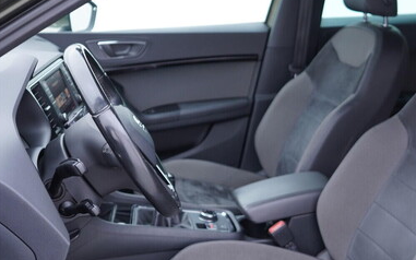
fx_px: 601
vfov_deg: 24.4
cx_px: 253
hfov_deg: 38.0
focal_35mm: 53
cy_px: 158
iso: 250
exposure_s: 1/40
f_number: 2.8
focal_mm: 24
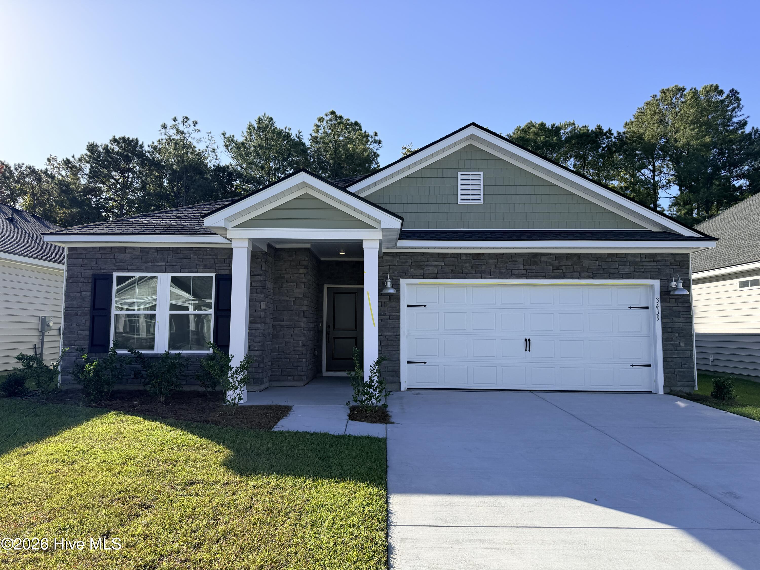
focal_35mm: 24
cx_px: 380
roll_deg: +0.2
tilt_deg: +4.6
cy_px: 285
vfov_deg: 56.8
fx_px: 527
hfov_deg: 71.6
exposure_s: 1/3953
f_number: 1.78
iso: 100
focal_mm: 6.76
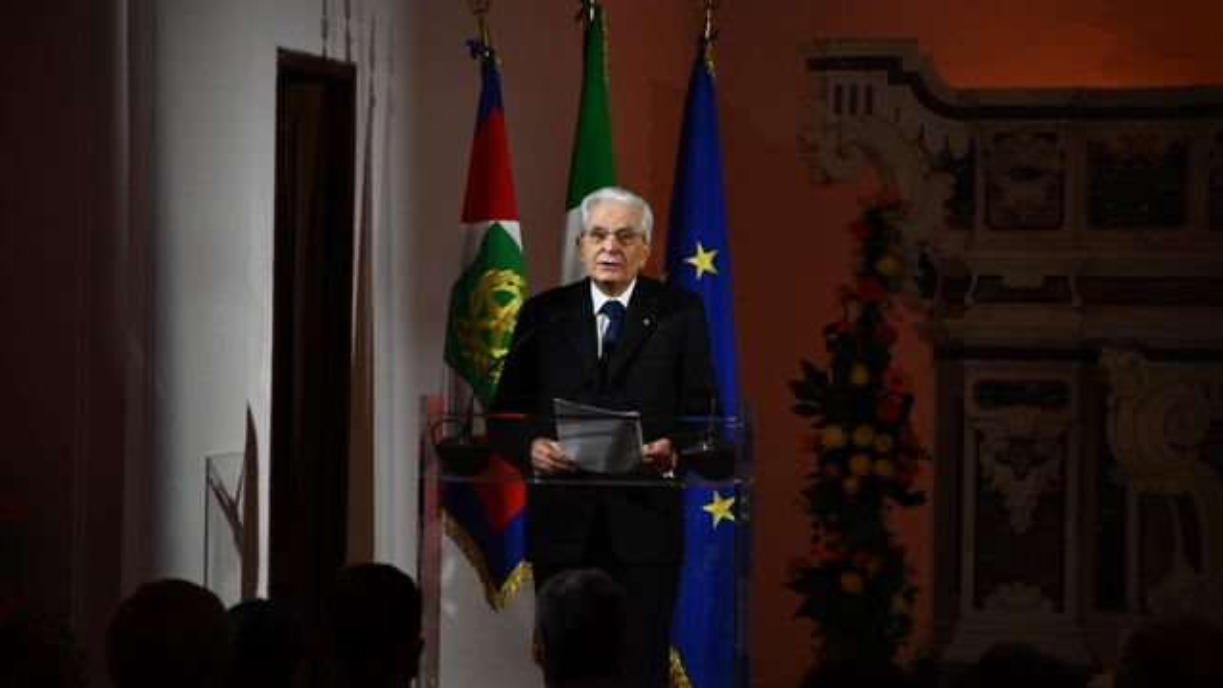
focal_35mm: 205
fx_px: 6649
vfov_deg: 5.9
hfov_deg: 10.5
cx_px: 612
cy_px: 363
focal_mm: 130
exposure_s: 1/100
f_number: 5.6
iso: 2500
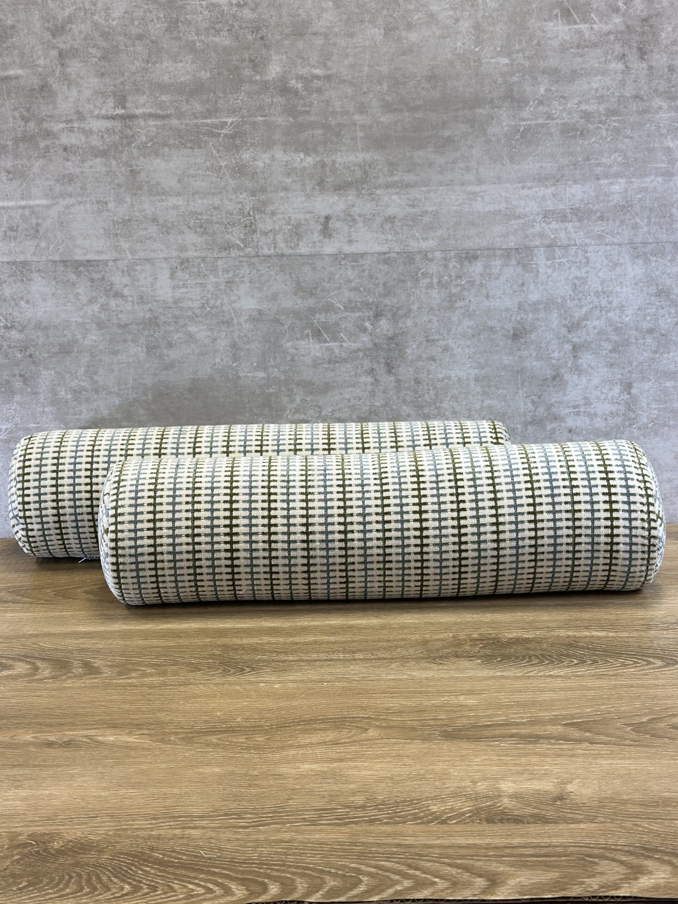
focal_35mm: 48
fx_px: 1254
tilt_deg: -13.6
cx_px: 339
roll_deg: +1.9
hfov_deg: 30.3
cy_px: 452
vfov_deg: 39.7
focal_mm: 6.86
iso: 80
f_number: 1.78
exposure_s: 1/120
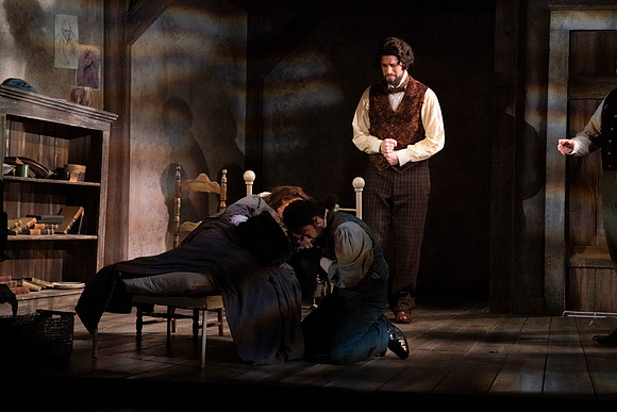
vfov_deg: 6.9
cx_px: 308
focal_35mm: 200
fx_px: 3428
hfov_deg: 10.3
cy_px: 206
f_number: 8
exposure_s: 1/320
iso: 16000
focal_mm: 200
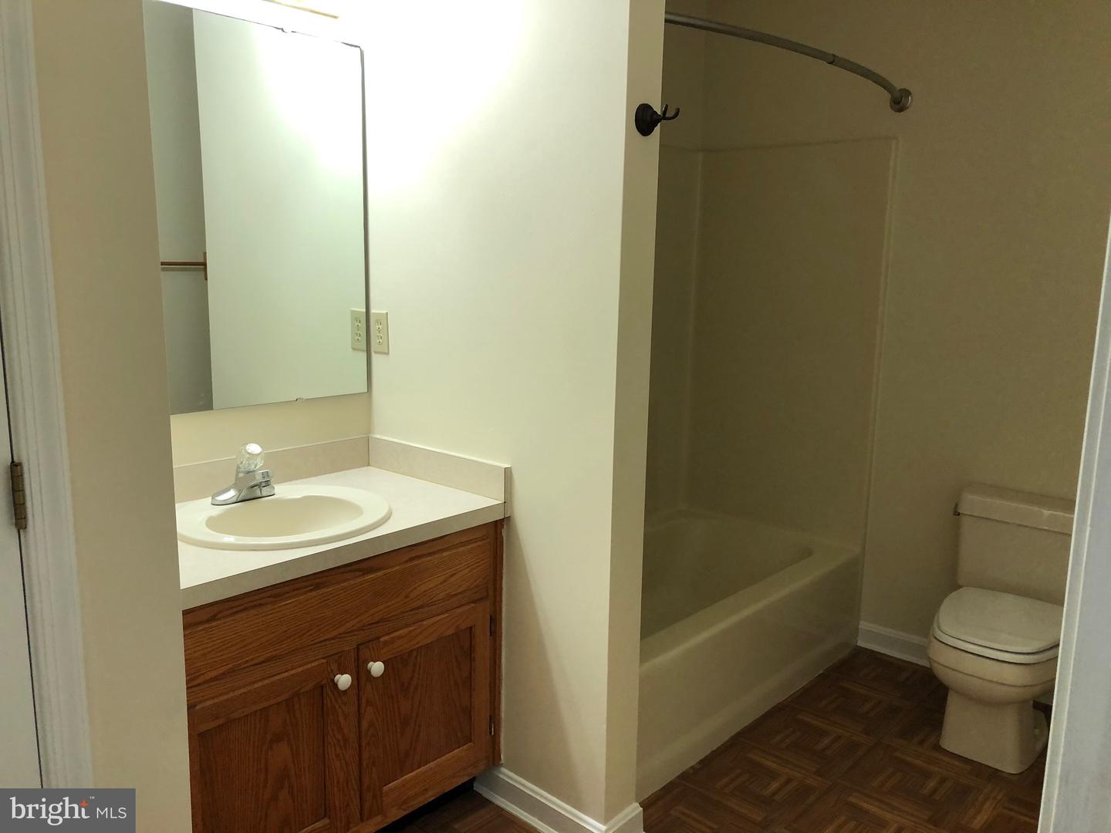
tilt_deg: -10.5
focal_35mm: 28
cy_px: 416
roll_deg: -0.8
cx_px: 556
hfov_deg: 63.4
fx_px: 899
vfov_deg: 49.7
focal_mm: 4
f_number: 1.8
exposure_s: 1/30
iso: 25
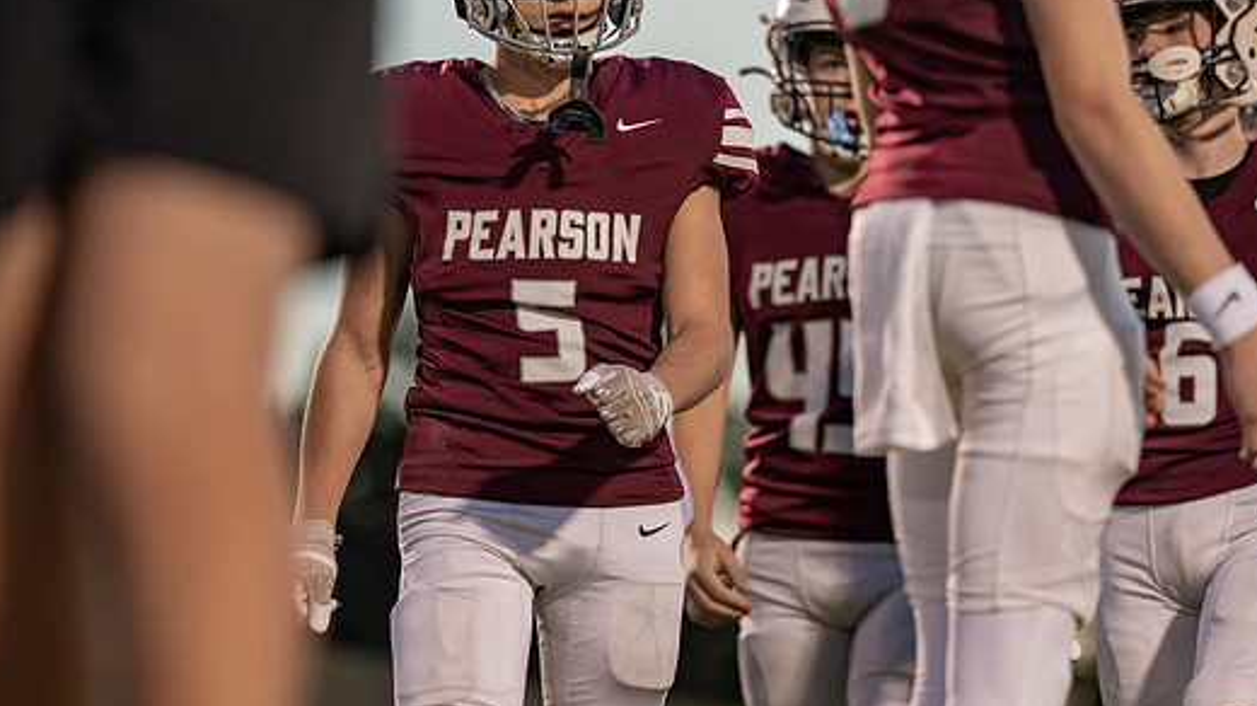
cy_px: 228
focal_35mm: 277
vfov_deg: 4.4
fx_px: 9229
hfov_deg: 7.8
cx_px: 651
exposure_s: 1/500
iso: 800
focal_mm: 200
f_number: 2.8
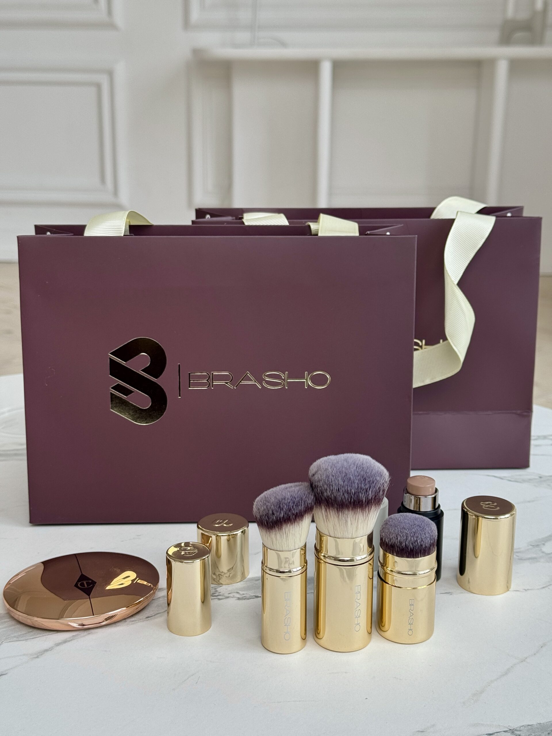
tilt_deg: -15.5
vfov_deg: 39.7
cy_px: 368
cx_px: 276
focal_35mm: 48
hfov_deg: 30.3
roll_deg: -0.8
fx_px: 1021
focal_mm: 6.76
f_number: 1.78
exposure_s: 1/178
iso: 50
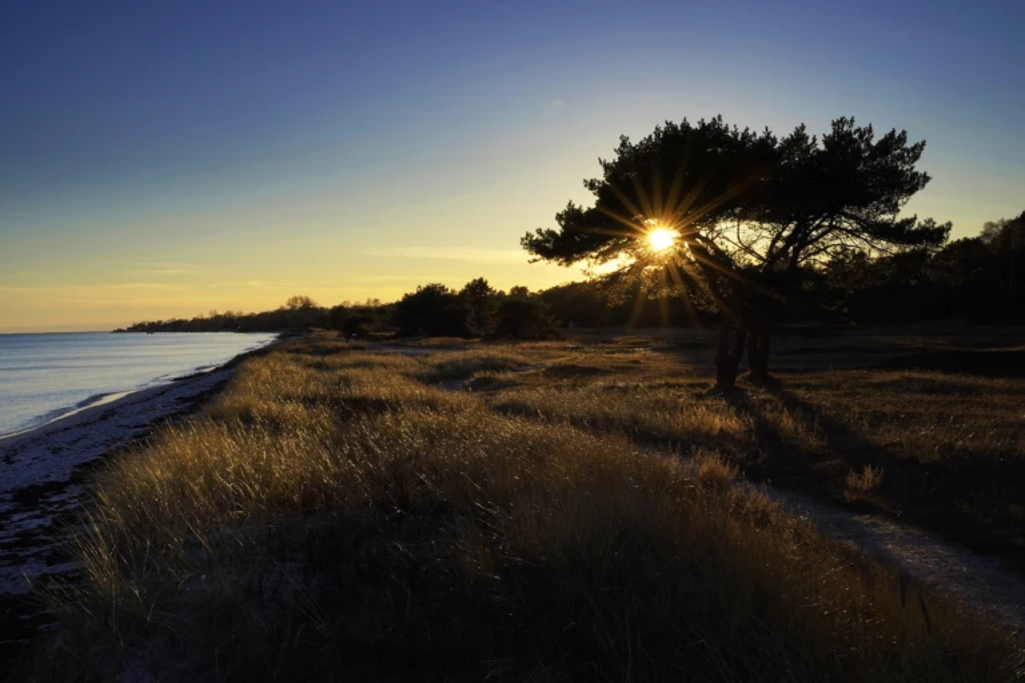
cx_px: 512
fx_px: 1053
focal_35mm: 37
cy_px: 342
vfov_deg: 35.9
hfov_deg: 51.9
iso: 400
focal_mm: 37
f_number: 22
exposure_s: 1/250
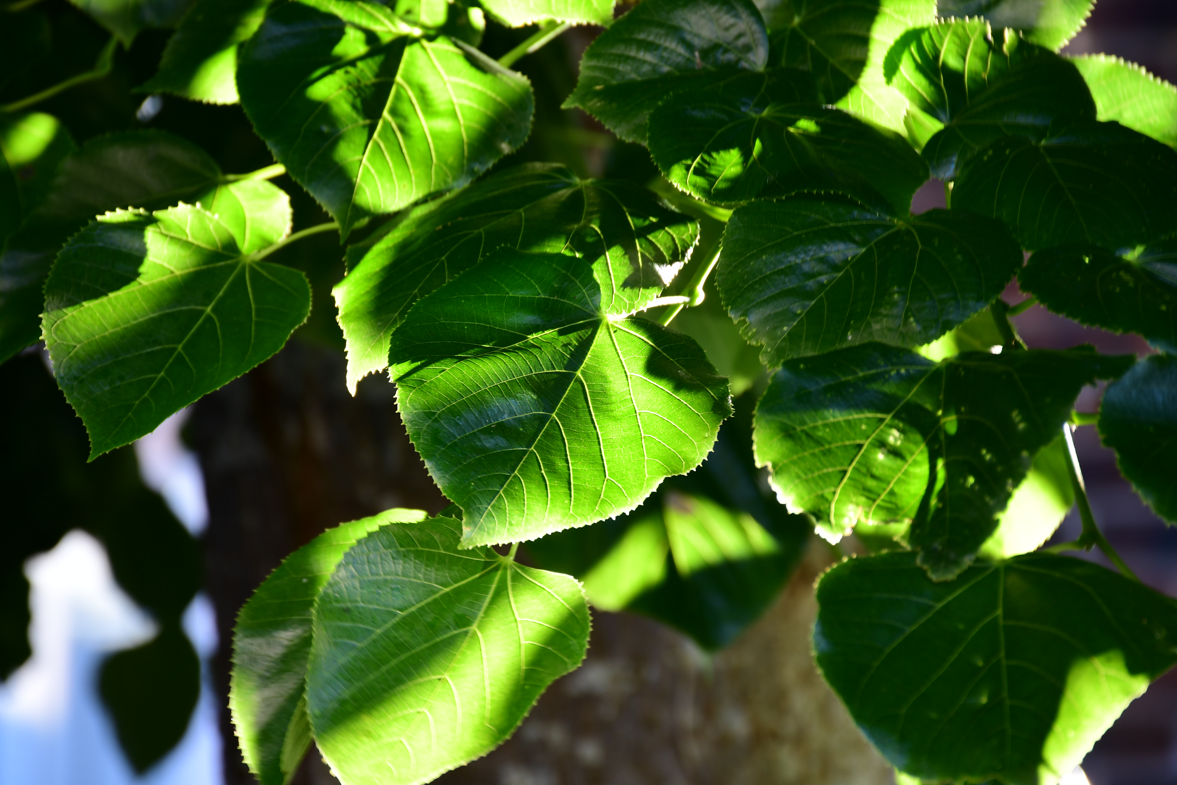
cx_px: 588
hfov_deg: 9.8
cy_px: 392
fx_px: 6865
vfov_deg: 6.5
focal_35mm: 210
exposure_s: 1/25
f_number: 5.6
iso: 160
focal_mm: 140
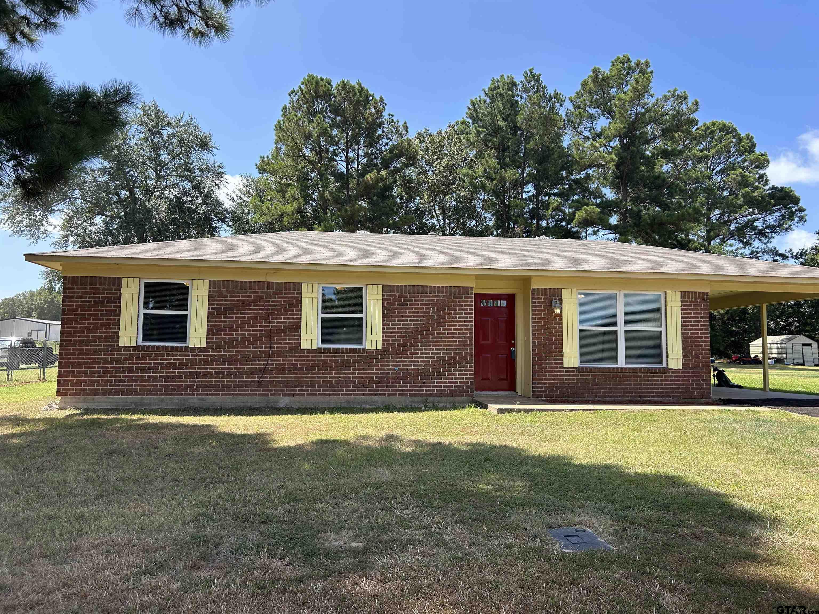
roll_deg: -0.6
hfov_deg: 67.3
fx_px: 615
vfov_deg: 53.1
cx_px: 410
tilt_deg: +4.2
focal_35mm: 26
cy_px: 307
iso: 50
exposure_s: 1/1621
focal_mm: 5.7
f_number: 1.5
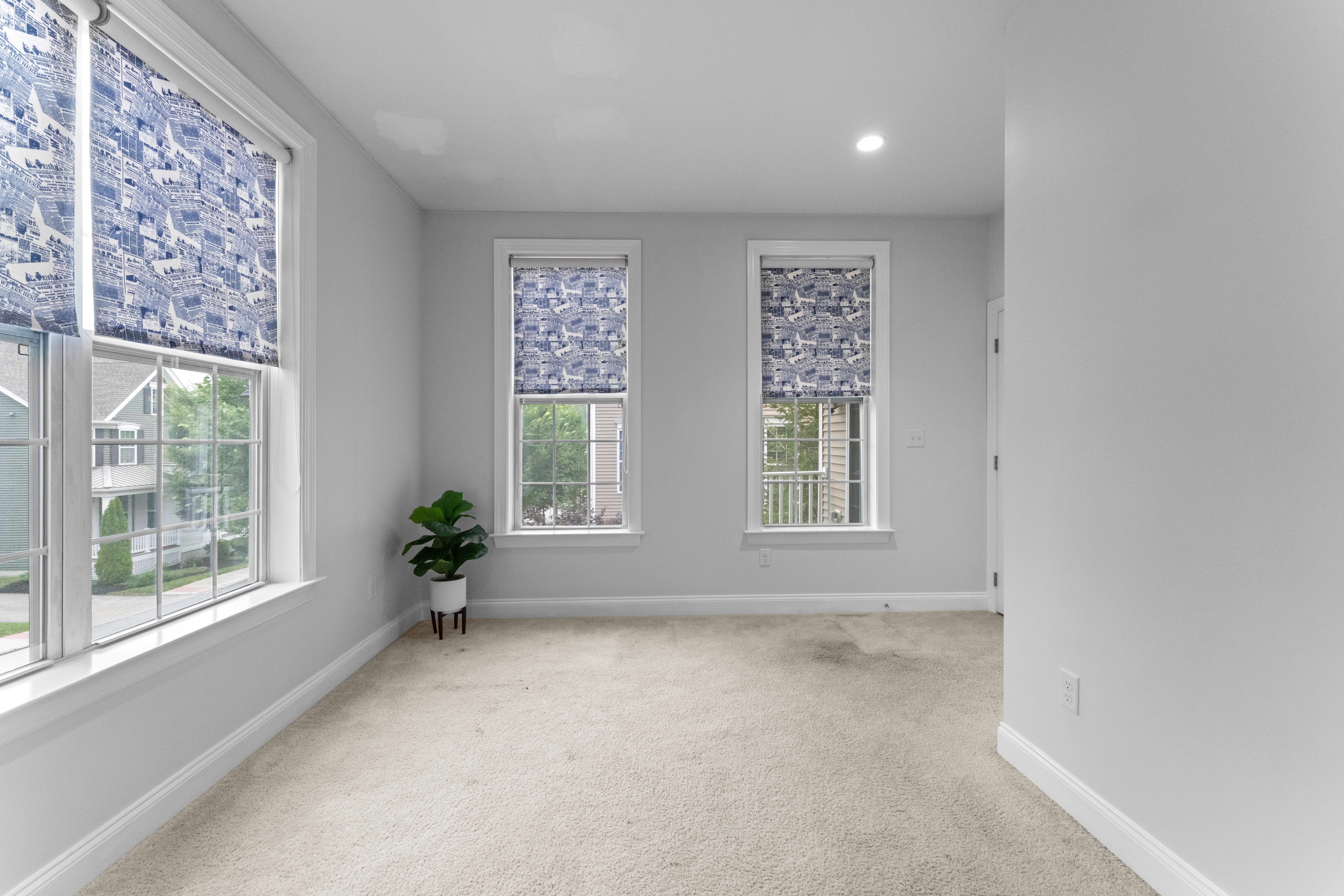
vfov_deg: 78.5
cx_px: 672
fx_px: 549
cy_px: 448
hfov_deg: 101.5
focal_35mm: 15
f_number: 11
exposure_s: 1/15
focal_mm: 14.7
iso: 3200
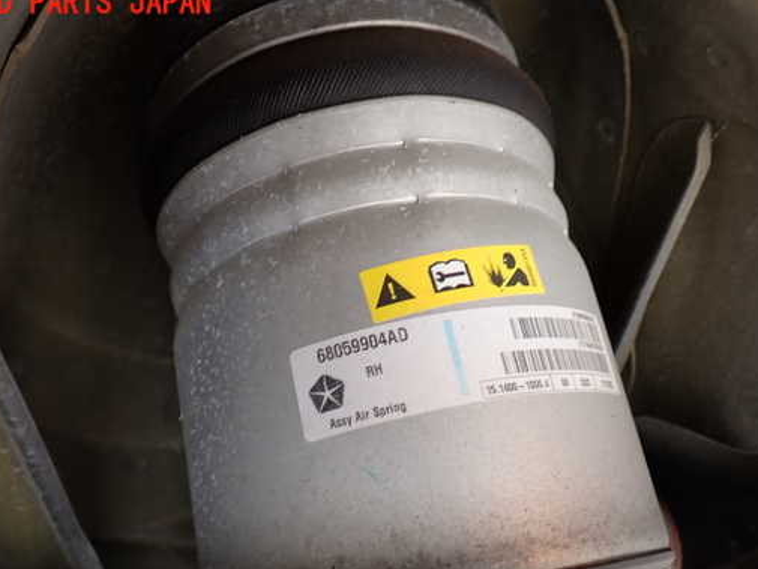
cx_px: 389
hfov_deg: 49.0
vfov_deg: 37.7
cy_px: 323
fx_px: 832
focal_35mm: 38
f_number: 2.4
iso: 200
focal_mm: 5.79
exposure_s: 1/60
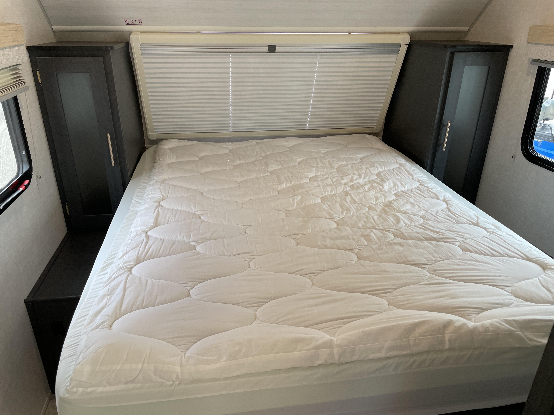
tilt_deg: -23.5
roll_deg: +0.9
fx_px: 416
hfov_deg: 67.3
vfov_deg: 53.1
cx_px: 277
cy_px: 208
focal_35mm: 26
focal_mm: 4.2
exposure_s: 1/121
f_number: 1.6
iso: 100
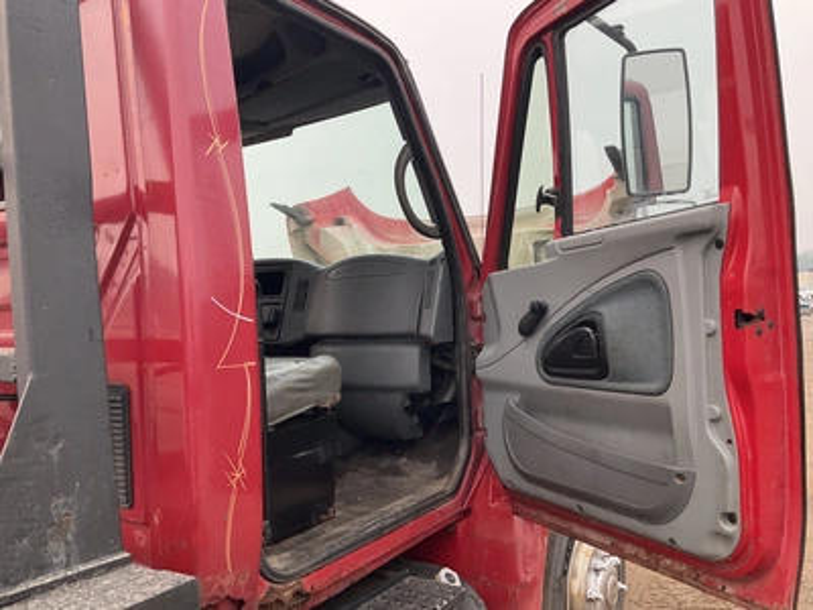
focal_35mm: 29
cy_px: 305
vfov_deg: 48.2
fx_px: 681
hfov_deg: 61.7
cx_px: 406
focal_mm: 3
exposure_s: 1/219
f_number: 1.8
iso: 25
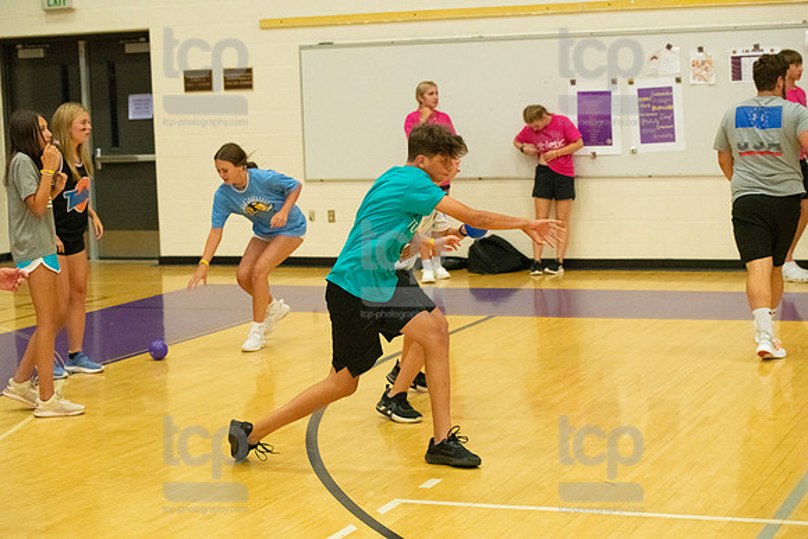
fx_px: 1796
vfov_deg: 17.1
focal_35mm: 80
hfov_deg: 25.4
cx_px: 404
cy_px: 270
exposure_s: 1/800
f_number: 4.5
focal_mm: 80
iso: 6400
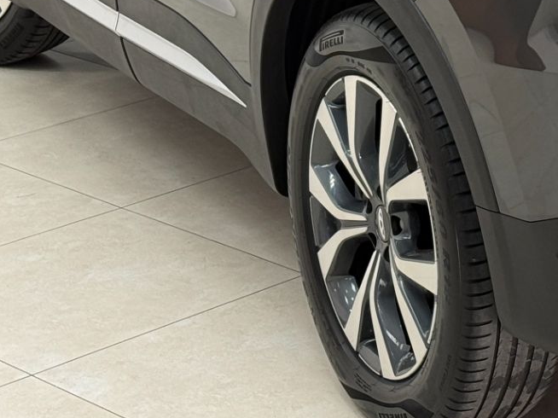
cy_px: -135
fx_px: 2272
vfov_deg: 10.3
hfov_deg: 13.6
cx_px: 667
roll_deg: +0.8
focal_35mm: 141
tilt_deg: -11.0
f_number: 1.78
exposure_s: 1/60
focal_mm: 6.76
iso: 125
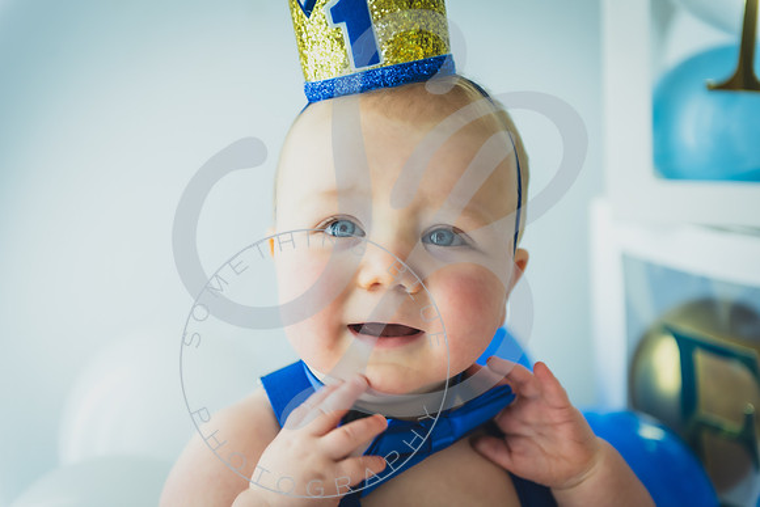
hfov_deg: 28.8
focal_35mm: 70
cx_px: 380
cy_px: 254
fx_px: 1478
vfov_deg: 19.5
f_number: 2.8
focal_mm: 70
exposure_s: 1/125
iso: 200
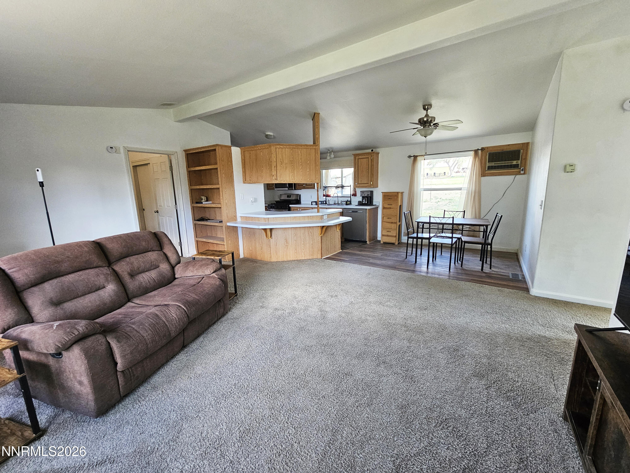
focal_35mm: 13
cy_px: 236
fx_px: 237
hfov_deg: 106.2
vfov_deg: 89.9
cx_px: 315
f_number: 2.2
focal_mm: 2.2
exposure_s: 1/77.4
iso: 250
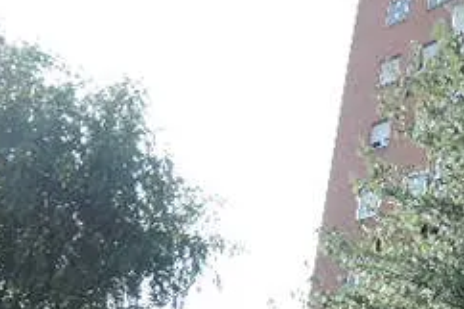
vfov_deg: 19.6
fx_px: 850
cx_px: 527
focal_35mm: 66
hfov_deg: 27.6
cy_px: 347
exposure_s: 1/400
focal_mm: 5.1
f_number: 2.8
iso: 80
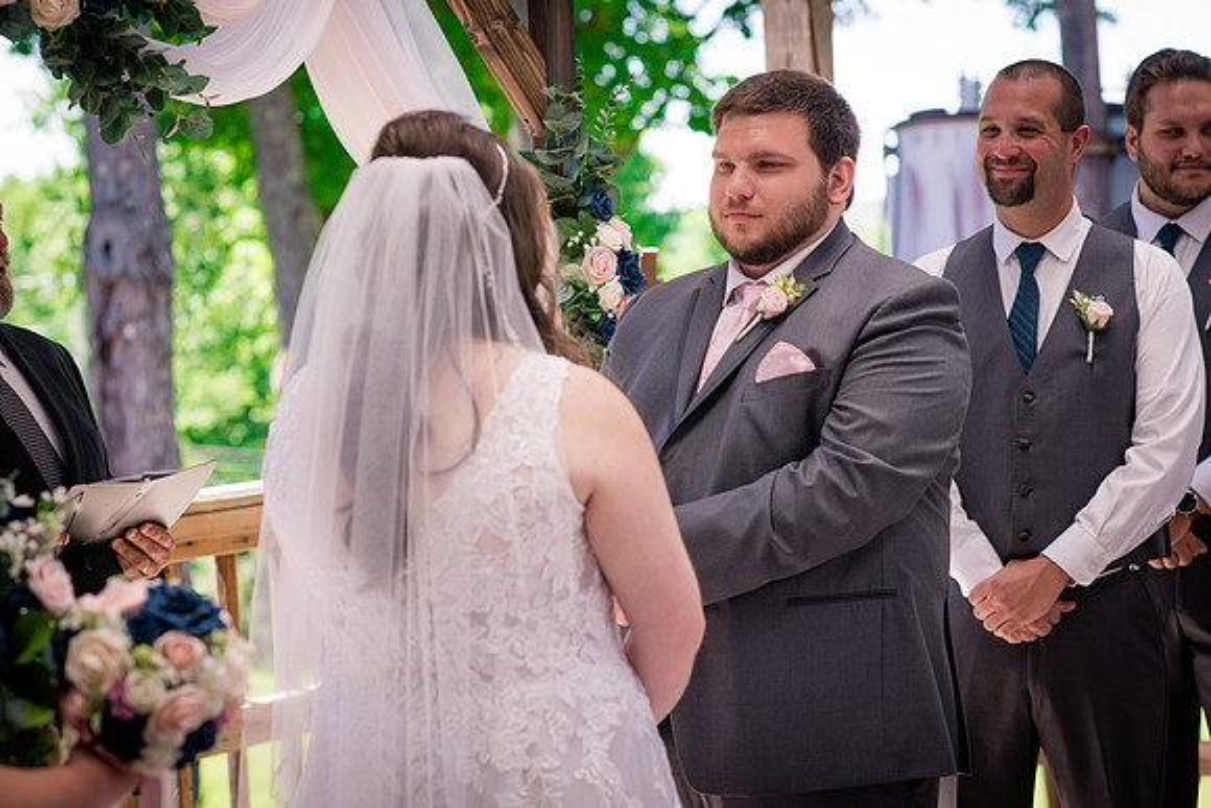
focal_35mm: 85
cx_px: 606
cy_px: 404
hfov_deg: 23.9
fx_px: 2860
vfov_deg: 16.1
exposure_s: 1/800
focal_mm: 85
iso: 400
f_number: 3.5
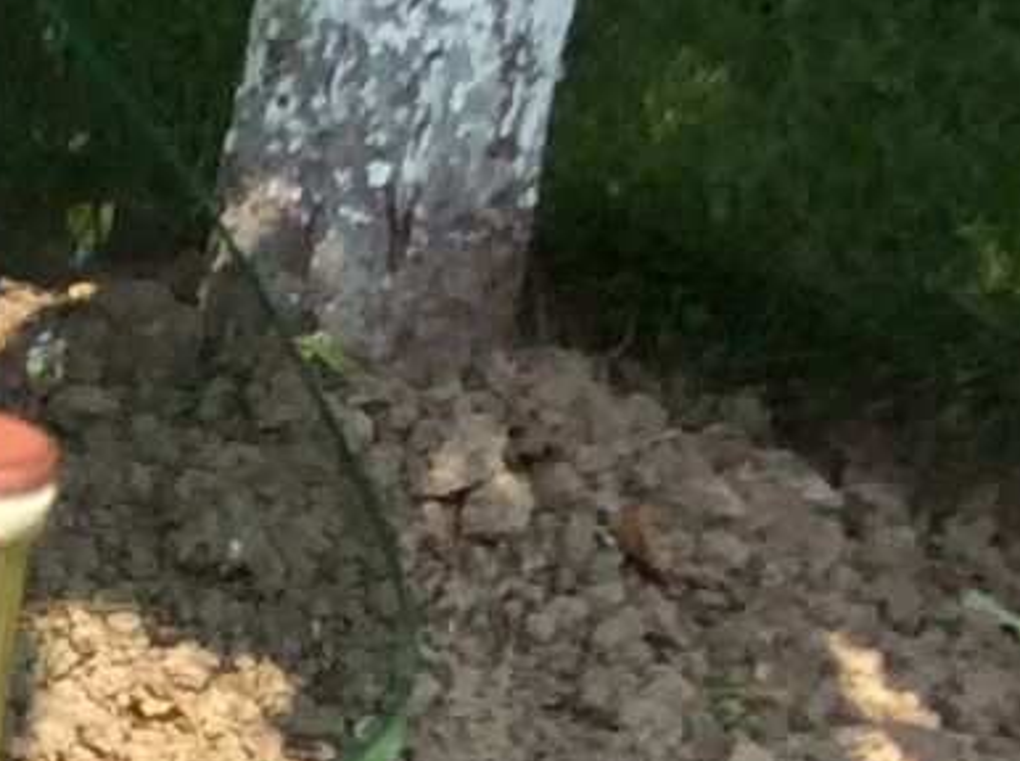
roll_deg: -1.5
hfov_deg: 8.7
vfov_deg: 6.8
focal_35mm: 215
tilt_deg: -24.7
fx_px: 6323
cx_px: -1052
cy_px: 1075
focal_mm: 3.3
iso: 32
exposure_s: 1/894
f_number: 2.4
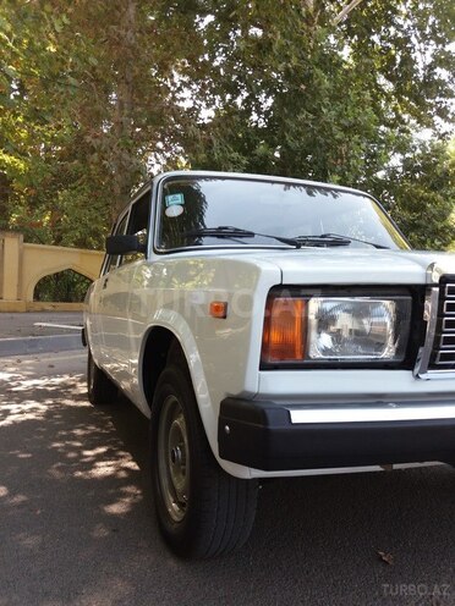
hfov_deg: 49.7
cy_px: 303
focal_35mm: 28
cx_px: 228
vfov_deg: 63.4
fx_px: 491
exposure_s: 1/173
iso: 64
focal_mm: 3.7
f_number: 1.9
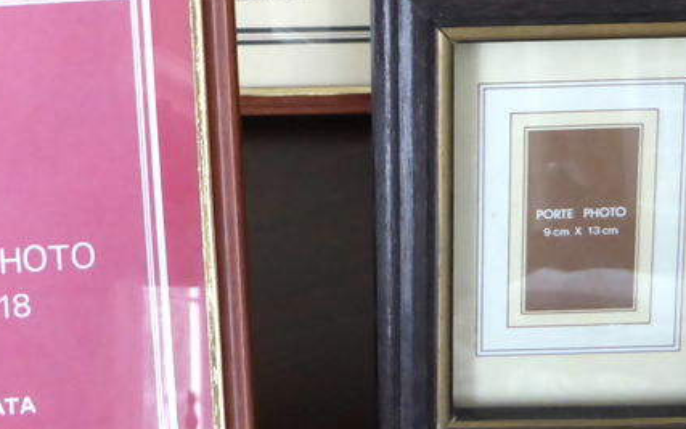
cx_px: 292
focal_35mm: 62
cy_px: 3
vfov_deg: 20.3
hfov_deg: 32.9
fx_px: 1159
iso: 400
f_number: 3.3
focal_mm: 4.3
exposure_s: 1/13
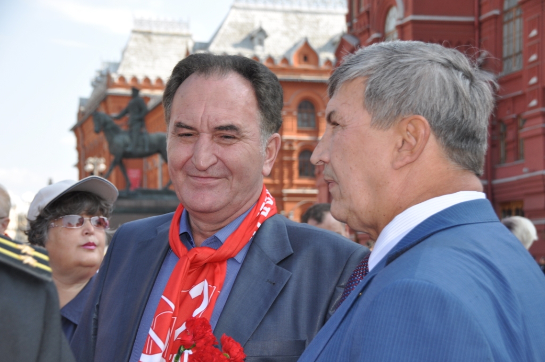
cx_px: 272
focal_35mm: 78
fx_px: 1179
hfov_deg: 26.0
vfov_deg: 17.4
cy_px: 181
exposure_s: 1/200
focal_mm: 52
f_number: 7.1
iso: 200
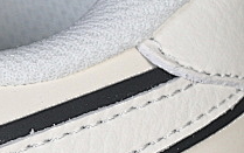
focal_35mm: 395
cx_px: -385
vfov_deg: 3.3
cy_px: 326
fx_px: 2629
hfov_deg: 5.1
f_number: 7.1
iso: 160
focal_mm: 50
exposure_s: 1/80
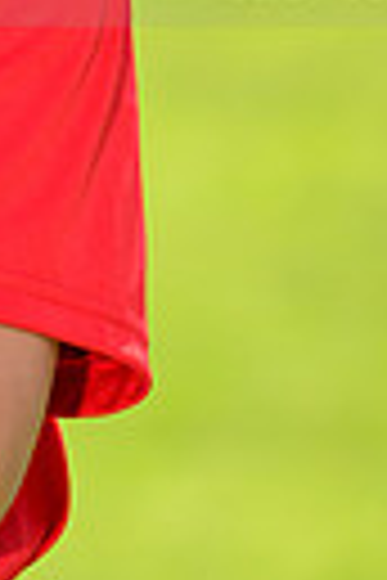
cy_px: -117
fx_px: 13431
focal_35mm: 833
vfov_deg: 2.5
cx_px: -362
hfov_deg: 1.6
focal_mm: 185
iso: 200
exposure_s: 1/250
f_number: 8
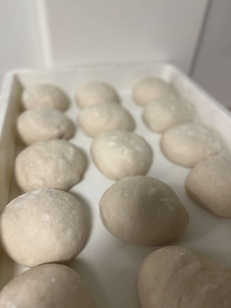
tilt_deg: -39.0
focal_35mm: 26
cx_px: 116
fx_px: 231
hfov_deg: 53.1
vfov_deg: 67.3
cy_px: 154
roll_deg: -4.0
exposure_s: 1/53
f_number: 1.5
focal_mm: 5.7
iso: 200
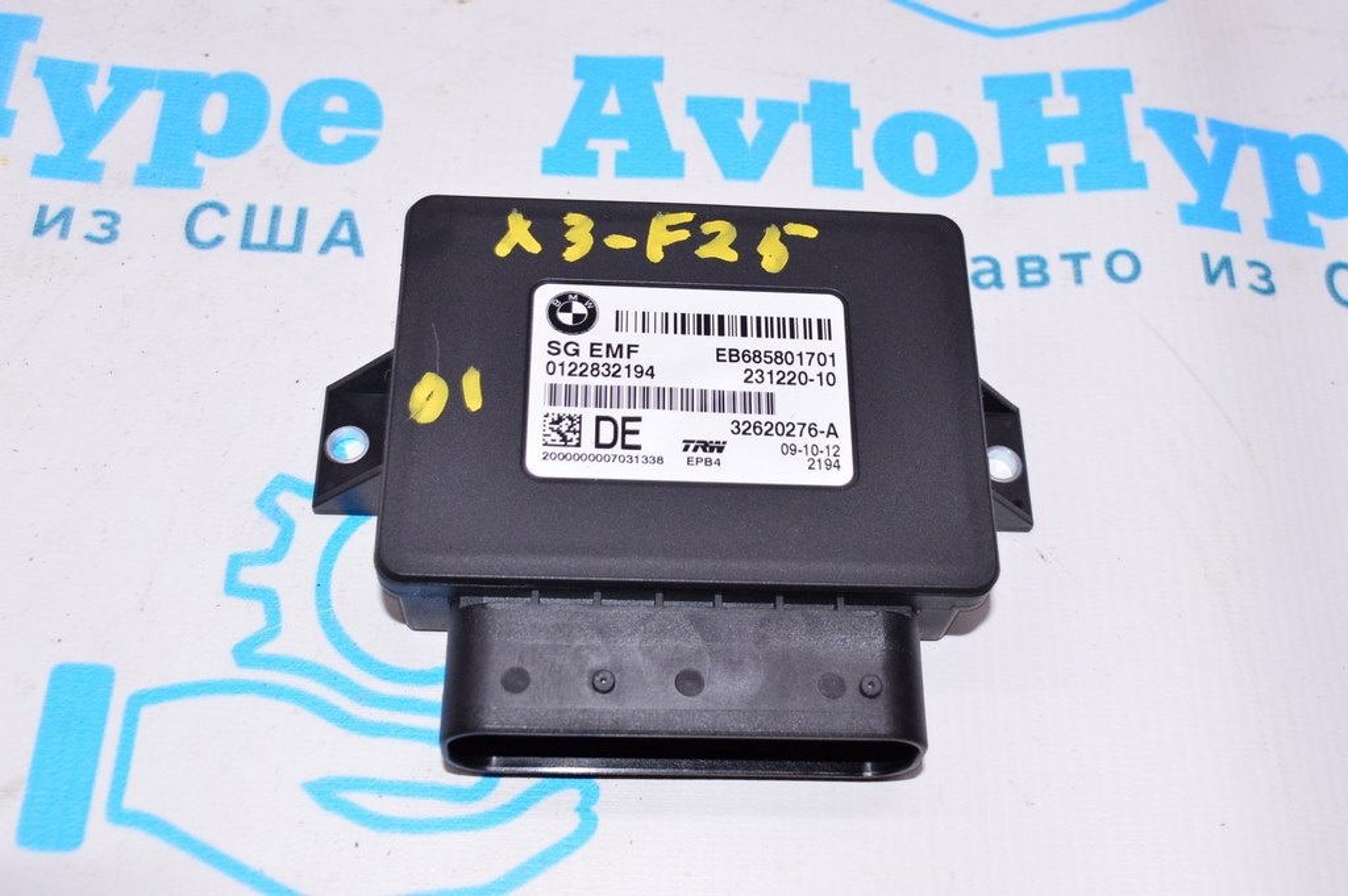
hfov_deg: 46.4
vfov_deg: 31.8
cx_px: 674
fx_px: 1571
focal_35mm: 42
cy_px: 448
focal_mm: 28
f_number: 8
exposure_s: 1/200
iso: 1600
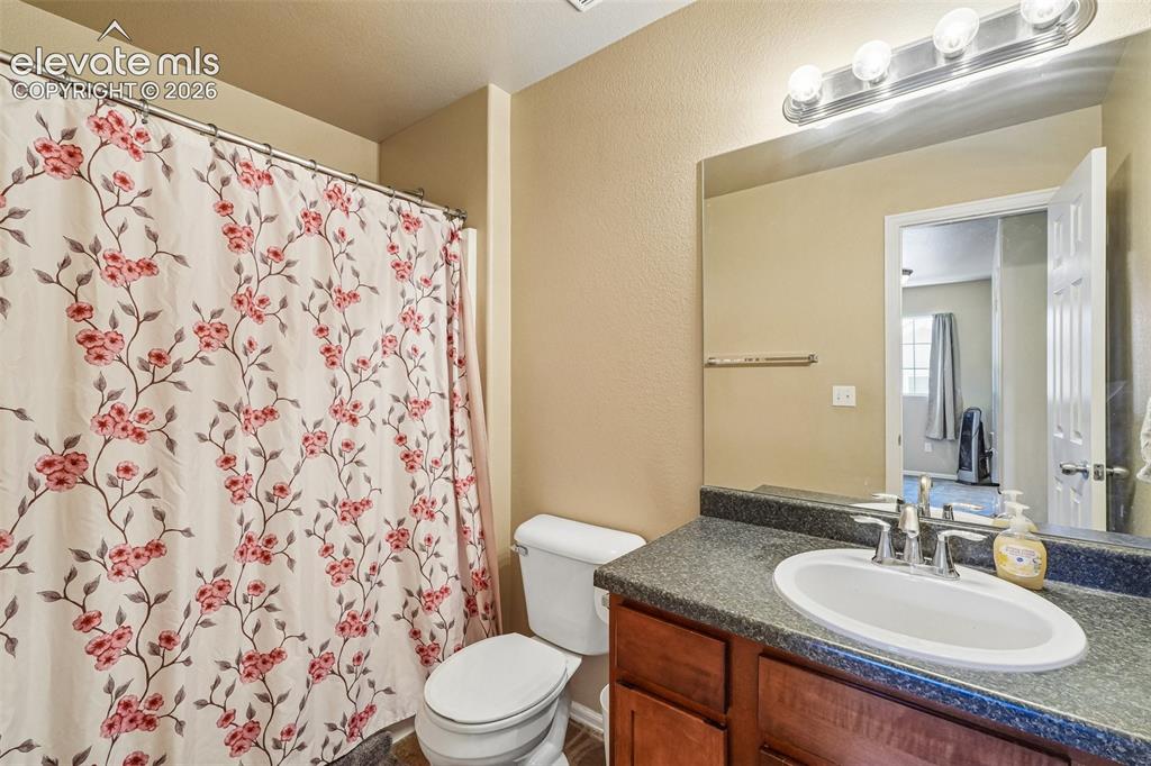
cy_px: 383
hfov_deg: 100.4
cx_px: 576
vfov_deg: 77.3
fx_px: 479
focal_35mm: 15
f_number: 8
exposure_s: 1/6
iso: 800
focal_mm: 10
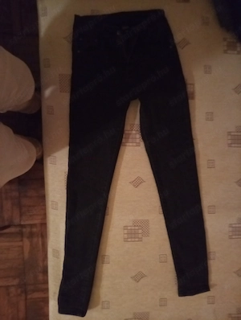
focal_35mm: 26
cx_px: 120
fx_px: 241
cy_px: 160
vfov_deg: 67.2
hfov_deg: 53.2
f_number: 1.8
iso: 3596
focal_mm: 4.15
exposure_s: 1/14.3
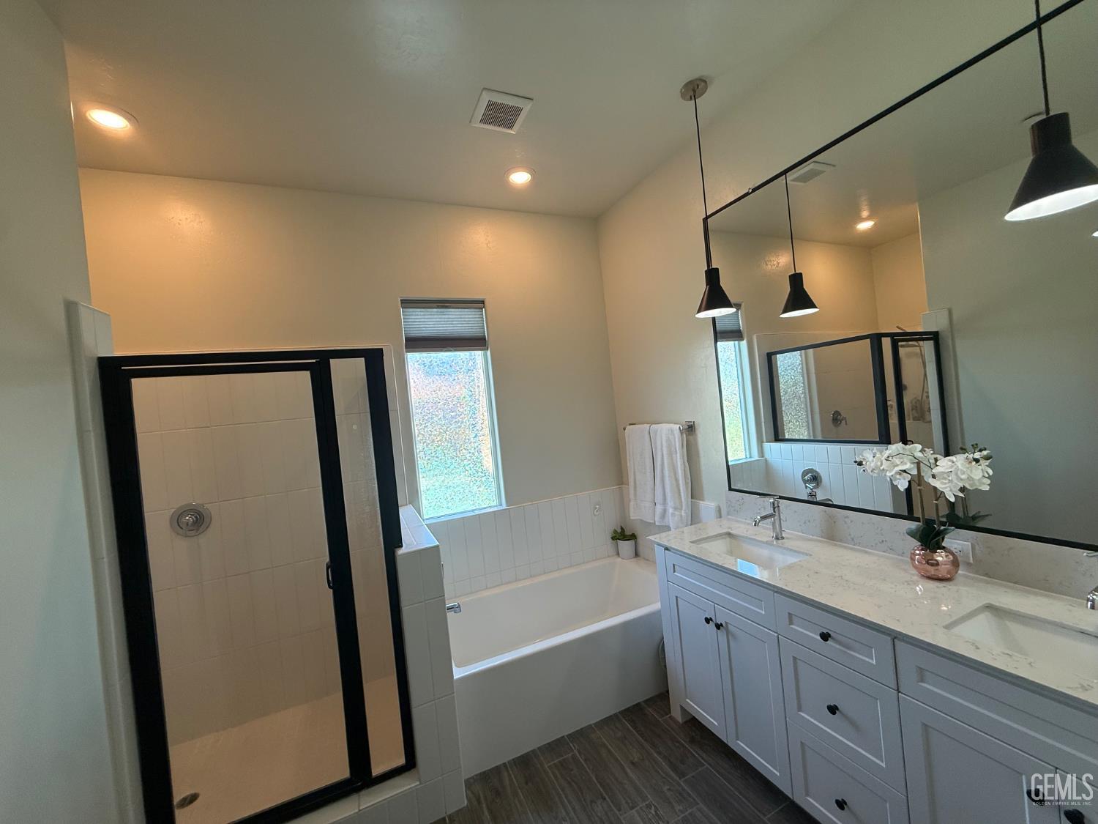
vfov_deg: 85.7
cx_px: 549
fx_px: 444
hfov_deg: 102.1
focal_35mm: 14
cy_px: 412
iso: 100
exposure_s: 1/120
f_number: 2.2
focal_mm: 2.22
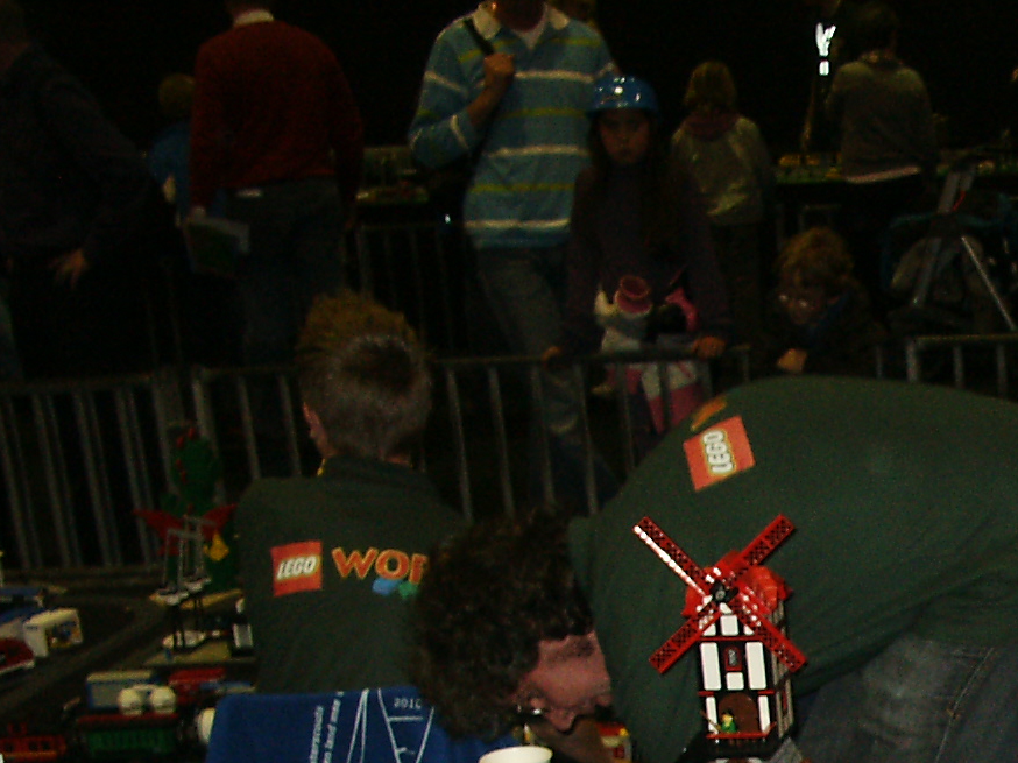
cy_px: 918
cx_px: 1257
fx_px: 2675
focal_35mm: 91
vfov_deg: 15.6
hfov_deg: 20.1
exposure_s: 1/45
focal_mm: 7.18
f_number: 3
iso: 200
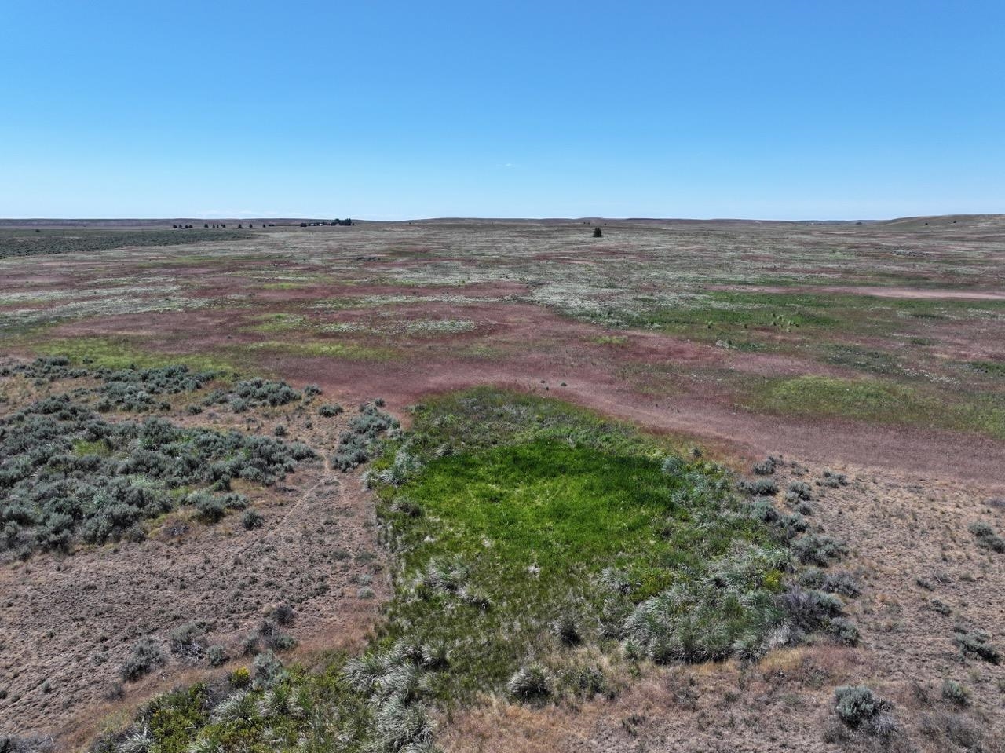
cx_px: 502
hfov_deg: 71.6
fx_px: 697
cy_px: 376
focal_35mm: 24
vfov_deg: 56.8
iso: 140
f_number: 2.8
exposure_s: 1/2500
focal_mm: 12.29
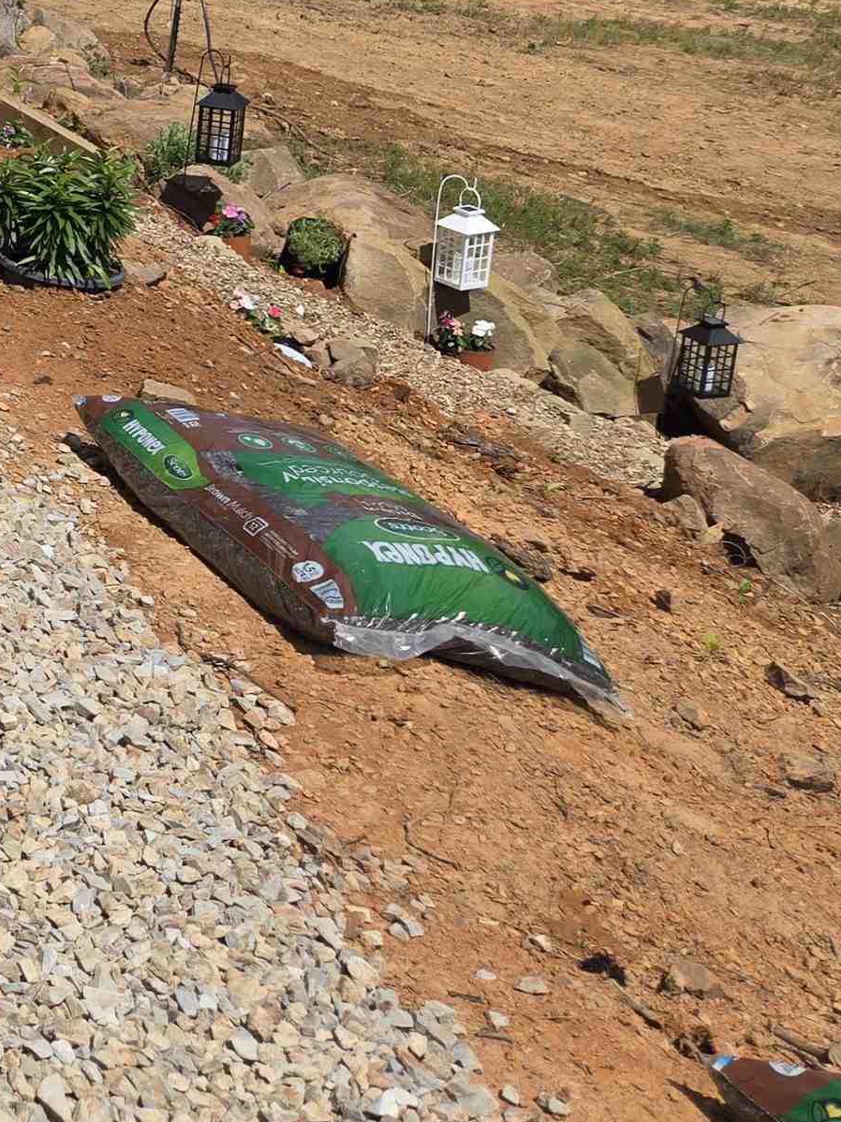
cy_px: 155
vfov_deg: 31.5
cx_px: -565
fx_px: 1912
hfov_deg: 19.9
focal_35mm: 59
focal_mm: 5.4
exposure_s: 1/3160
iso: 25
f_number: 1.8
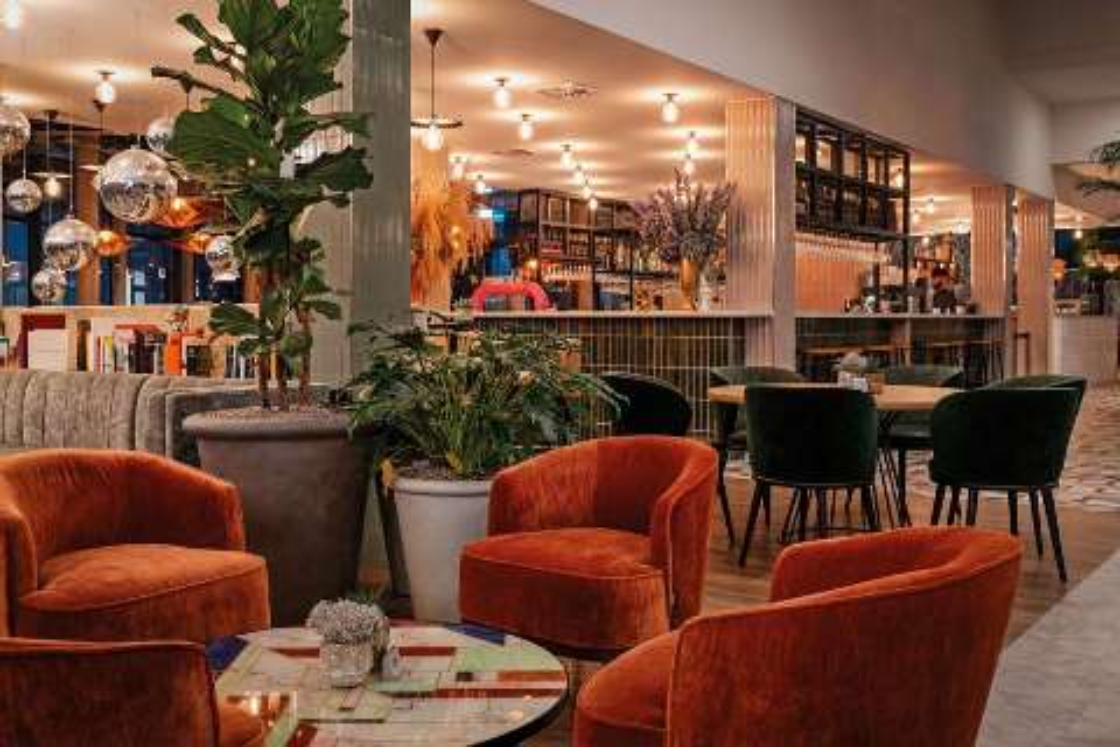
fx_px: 1089
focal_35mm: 35
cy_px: 374
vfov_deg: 37.9
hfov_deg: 54.4
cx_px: 560
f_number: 8
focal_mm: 35
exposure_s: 1/1.67
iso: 800
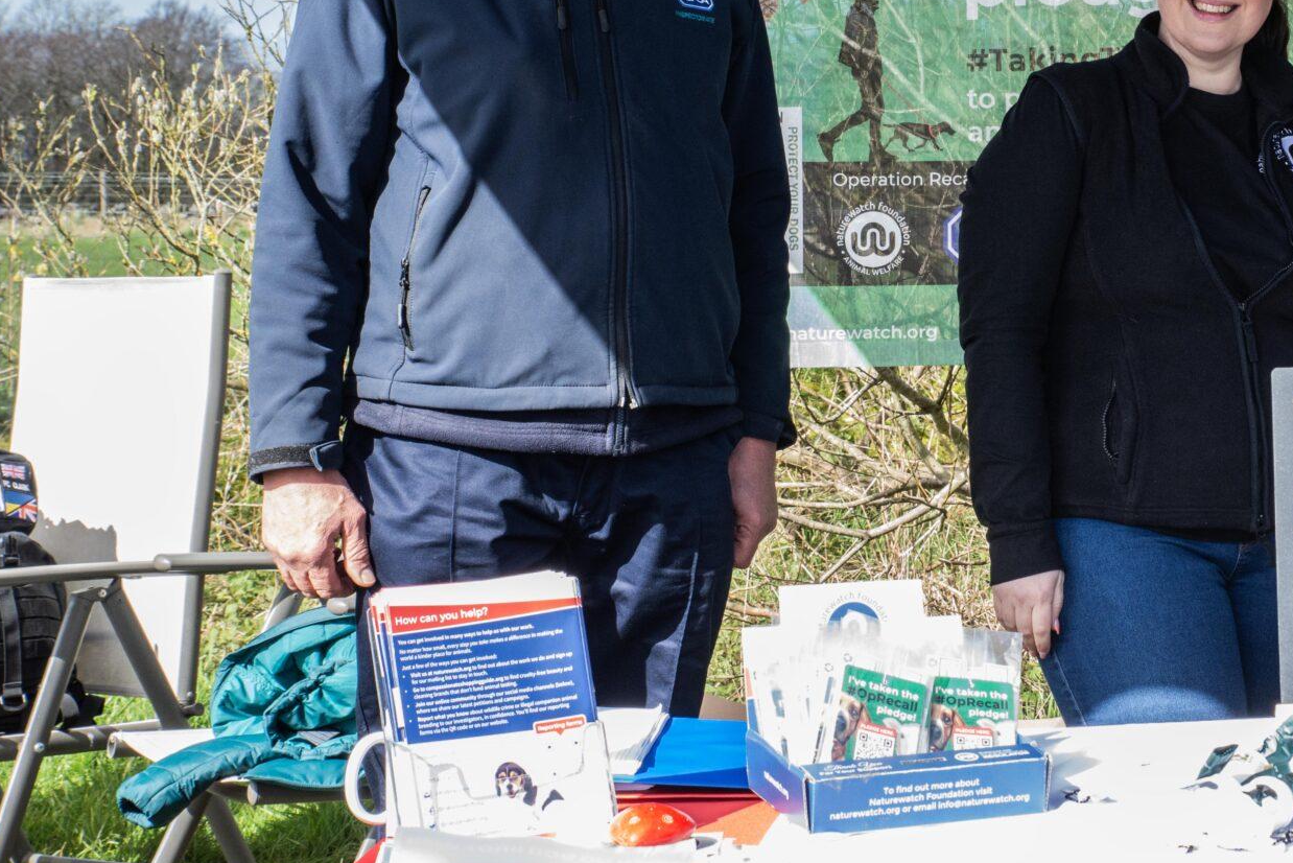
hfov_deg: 21.5
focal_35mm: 91
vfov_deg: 15.0
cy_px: 228
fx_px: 3269
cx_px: 1325
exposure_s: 1/250
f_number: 14
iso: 1250
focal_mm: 44
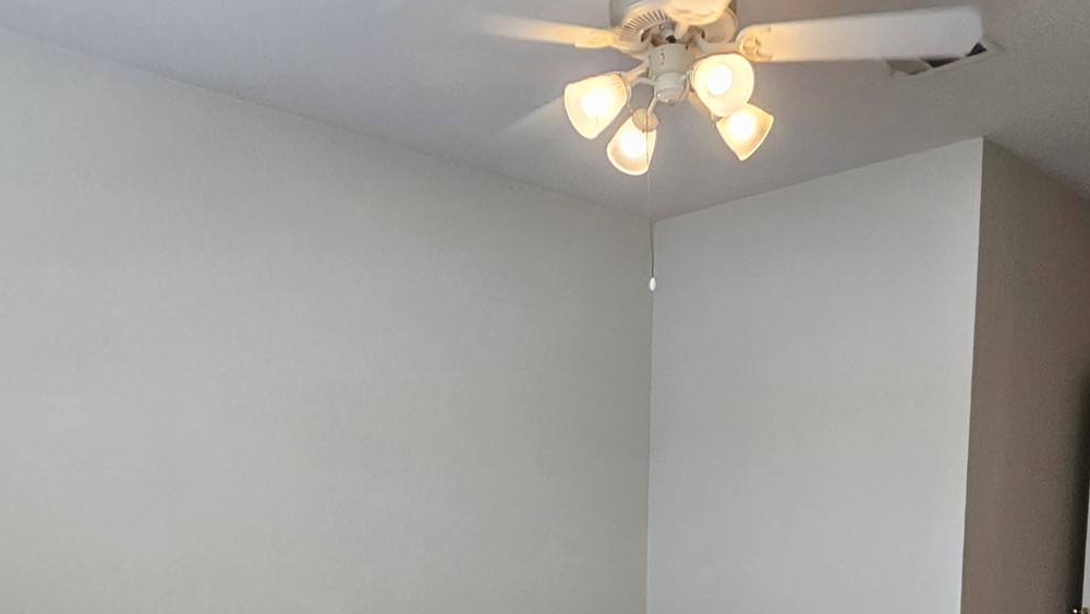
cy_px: 577
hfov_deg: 66.0
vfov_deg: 37.1
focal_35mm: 29
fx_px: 838
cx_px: 586
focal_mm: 2.2
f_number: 2.2
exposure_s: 1/60
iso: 100
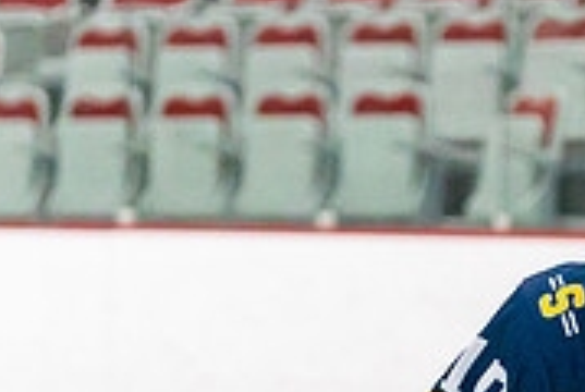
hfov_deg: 5.4
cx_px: 604
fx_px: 6169
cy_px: 486
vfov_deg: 3.6
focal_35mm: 379
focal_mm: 95
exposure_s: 1/1250
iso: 3200
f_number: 2.8
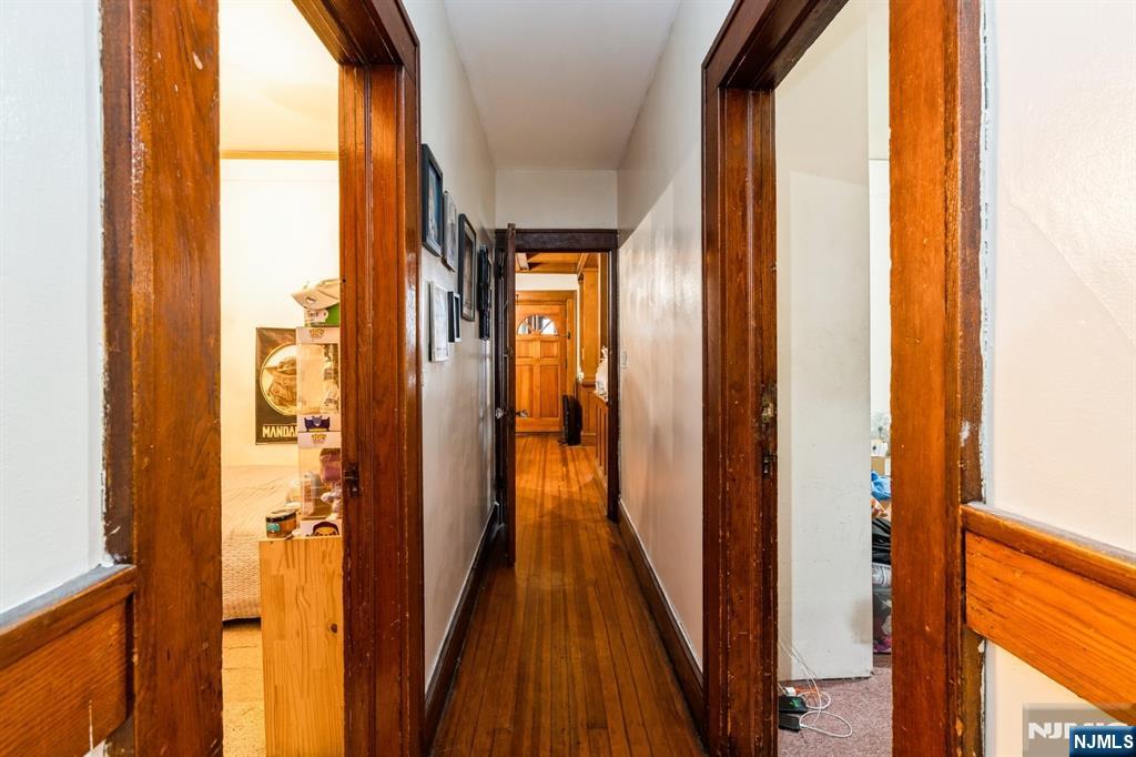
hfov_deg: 96.8
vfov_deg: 73.7
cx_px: 568
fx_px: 505
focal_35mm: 16
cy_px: 378
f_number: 8
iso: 400
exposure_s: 1.3
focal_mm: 16
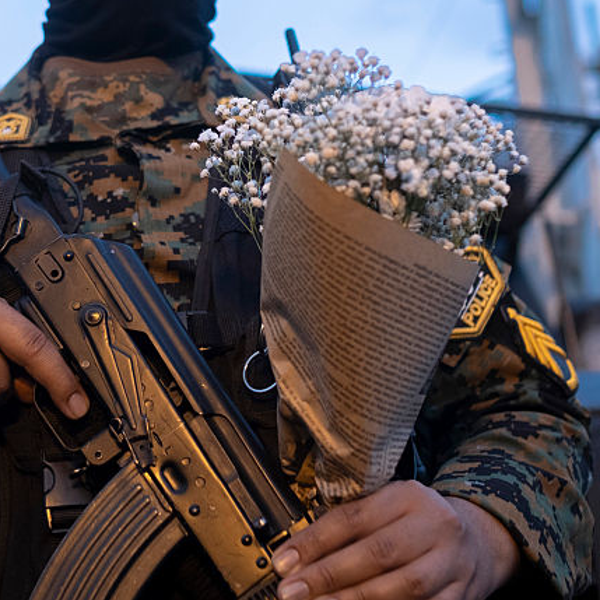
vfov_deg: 24.2
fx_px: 1392
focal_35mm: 71
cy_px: 195
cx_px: 130
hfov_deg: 24.0
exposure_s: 1/80
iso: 800
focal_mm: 23
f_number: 2
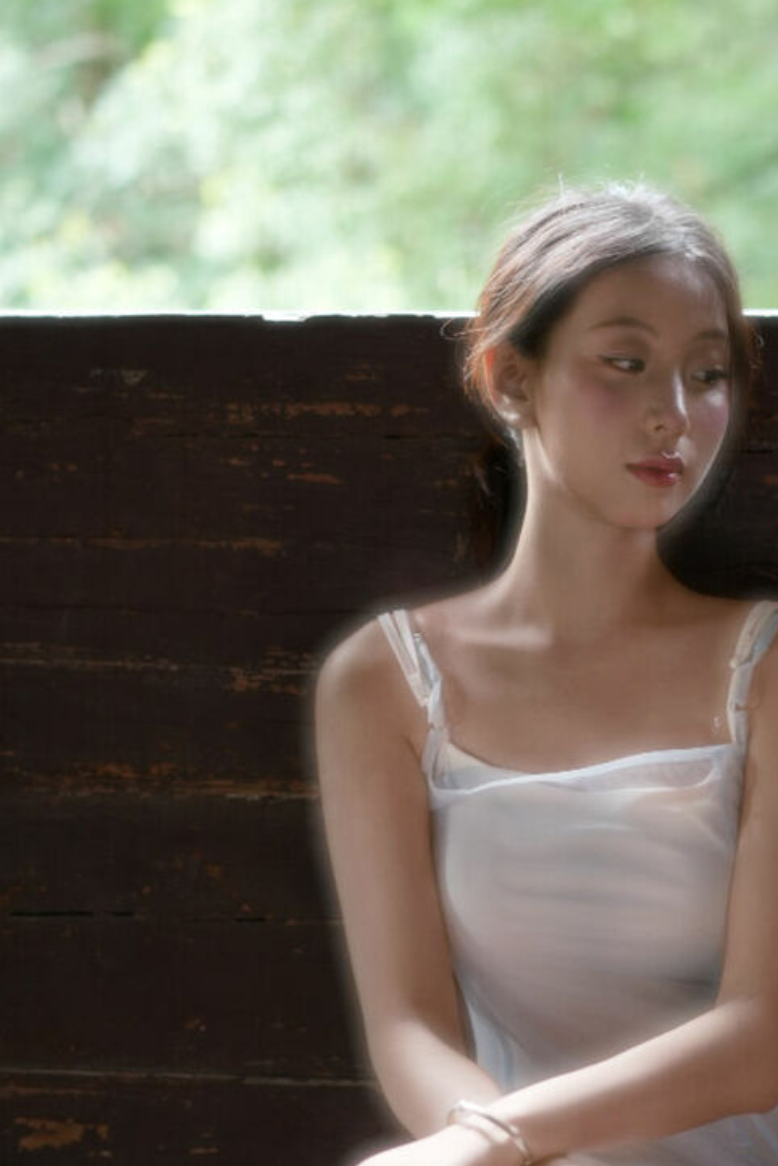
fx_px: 3530
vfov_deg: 18.6
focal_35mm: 109
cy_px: 866
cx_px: 589
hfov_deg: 12.5
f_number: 2
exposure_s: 1/80
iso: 200
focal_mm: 50
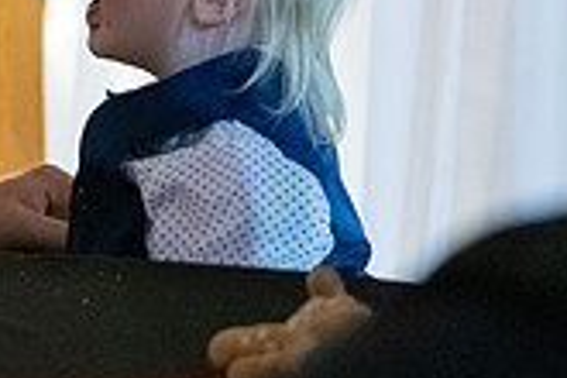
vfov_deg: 5.5
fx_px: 3874
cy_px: -139
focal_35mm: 246
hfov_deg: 8.1
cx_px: -357
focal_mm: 70
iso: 6400
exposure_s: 1/80
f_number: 2.8
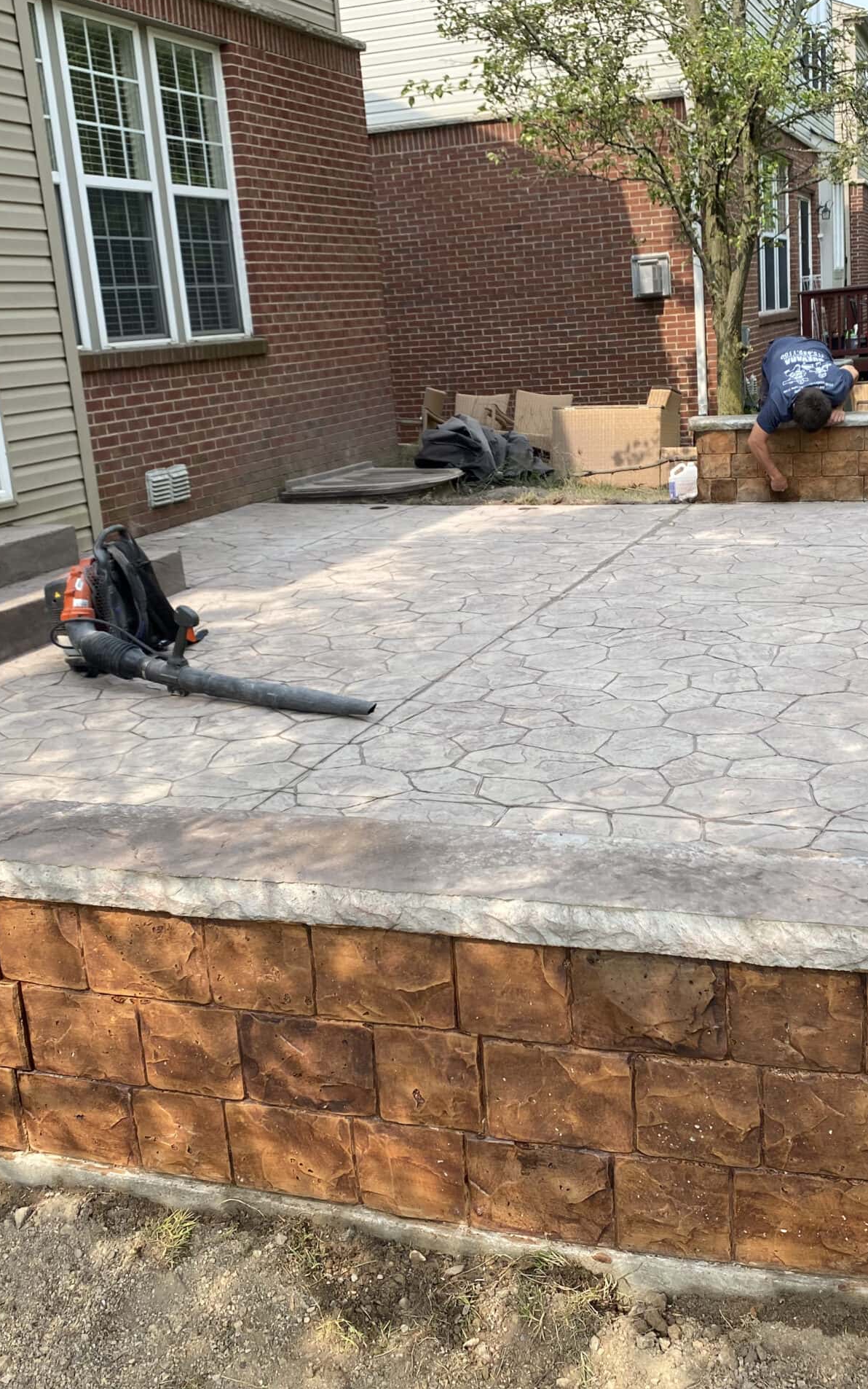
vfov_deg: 52.7
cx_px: 553
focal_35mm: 37
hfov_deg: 34.2
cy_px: 690
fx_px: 1400
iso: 32
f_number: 1.8
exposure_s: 1/752
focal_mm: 4.25
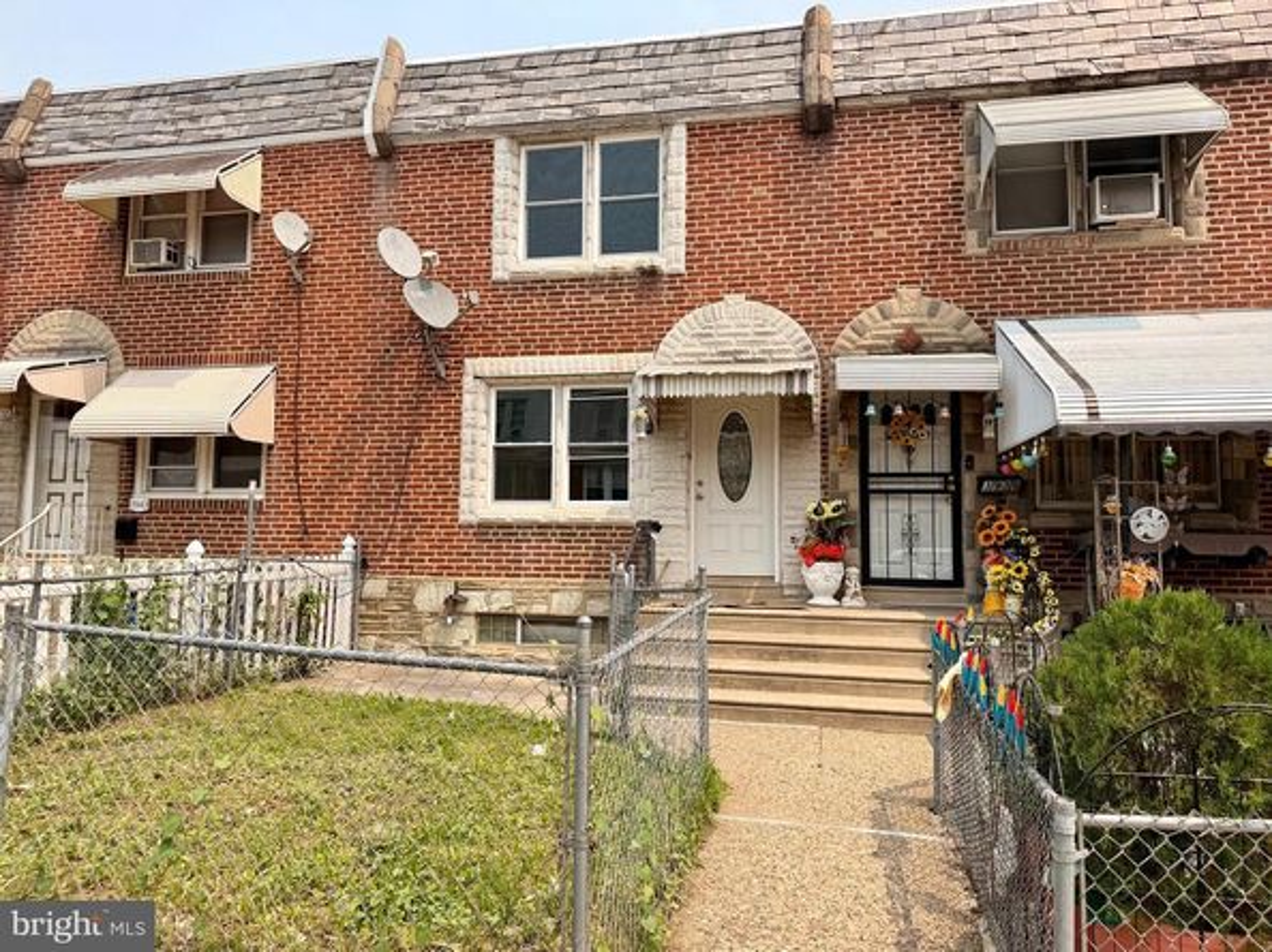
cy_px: 476
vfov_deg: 56.8
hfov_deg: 71.6
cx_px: 636
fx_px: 882
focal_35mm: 24
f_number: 1.78
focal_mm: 6.76
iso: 80
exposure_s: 1/4167
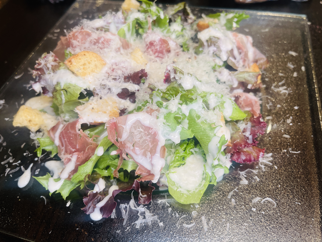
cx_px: 161
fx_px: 233
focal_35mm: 25
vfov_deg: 54.9
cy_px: 121
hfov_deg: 69.4
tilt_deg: -52.7
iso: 125
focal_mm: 5.1
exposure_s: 1/120
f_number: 1.6
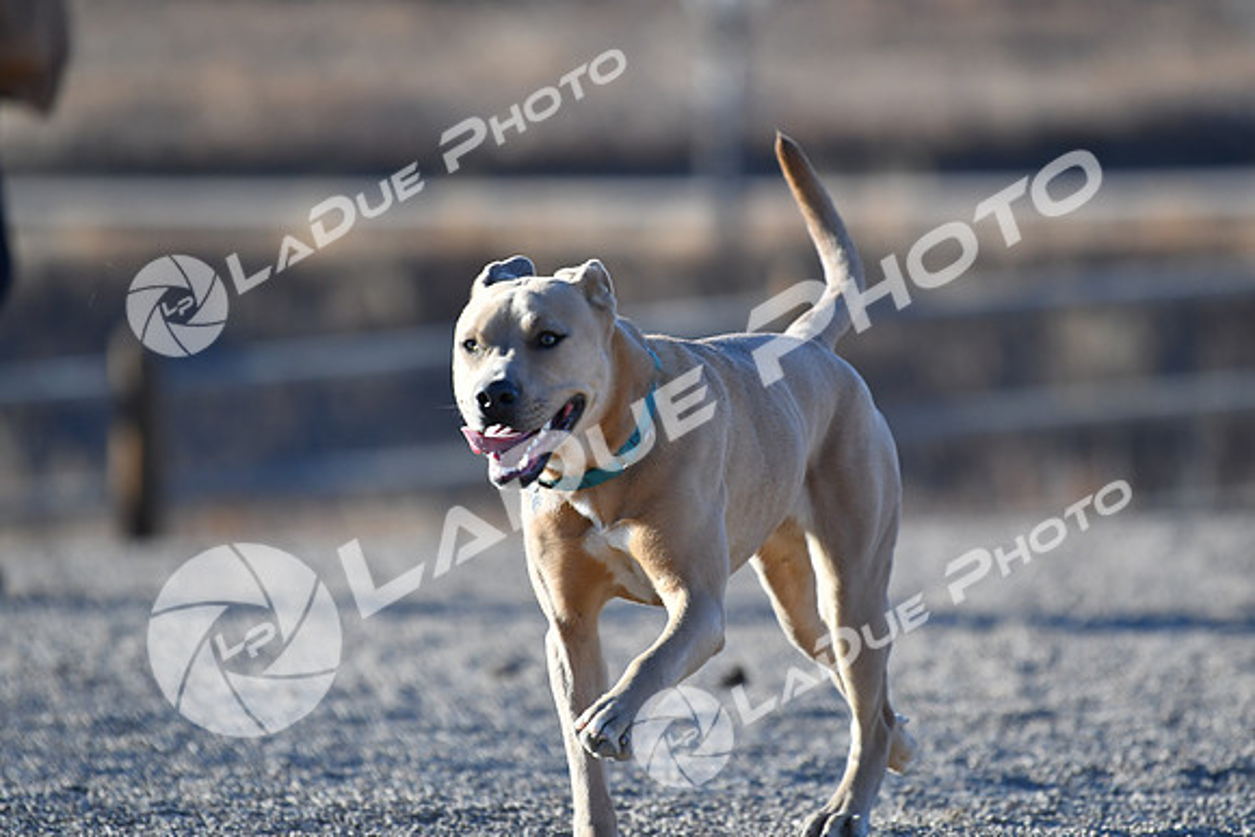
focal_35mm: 278
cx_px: 628
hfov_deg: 7.4
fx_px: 9676
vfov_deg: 5.0
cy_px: 418
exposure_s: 1/4000
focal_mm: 185
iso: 400
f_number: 2.8
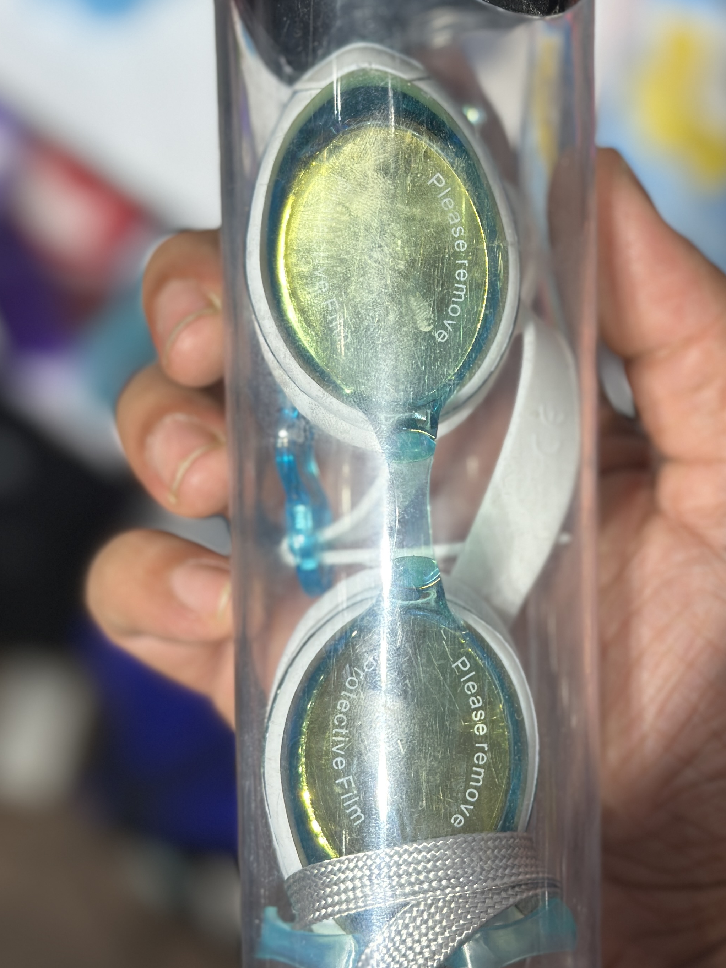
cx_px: 496
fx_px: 1986
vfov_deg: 27.4
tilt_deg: -62.3
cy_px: 442
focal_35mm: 71
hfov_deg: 20.6
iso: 80
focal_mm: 6.86
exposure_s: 1/226
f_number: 1.78
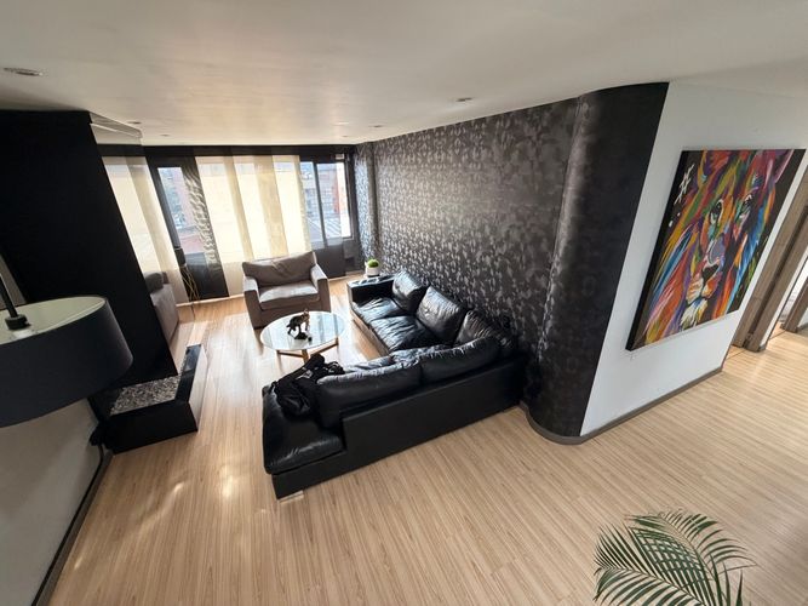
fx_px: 327
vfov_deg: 85.7
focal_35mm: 14
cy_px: 303
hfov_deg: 102.1
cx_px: 404
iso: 320
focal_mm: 2.22
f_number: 2.2
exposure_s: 1/103
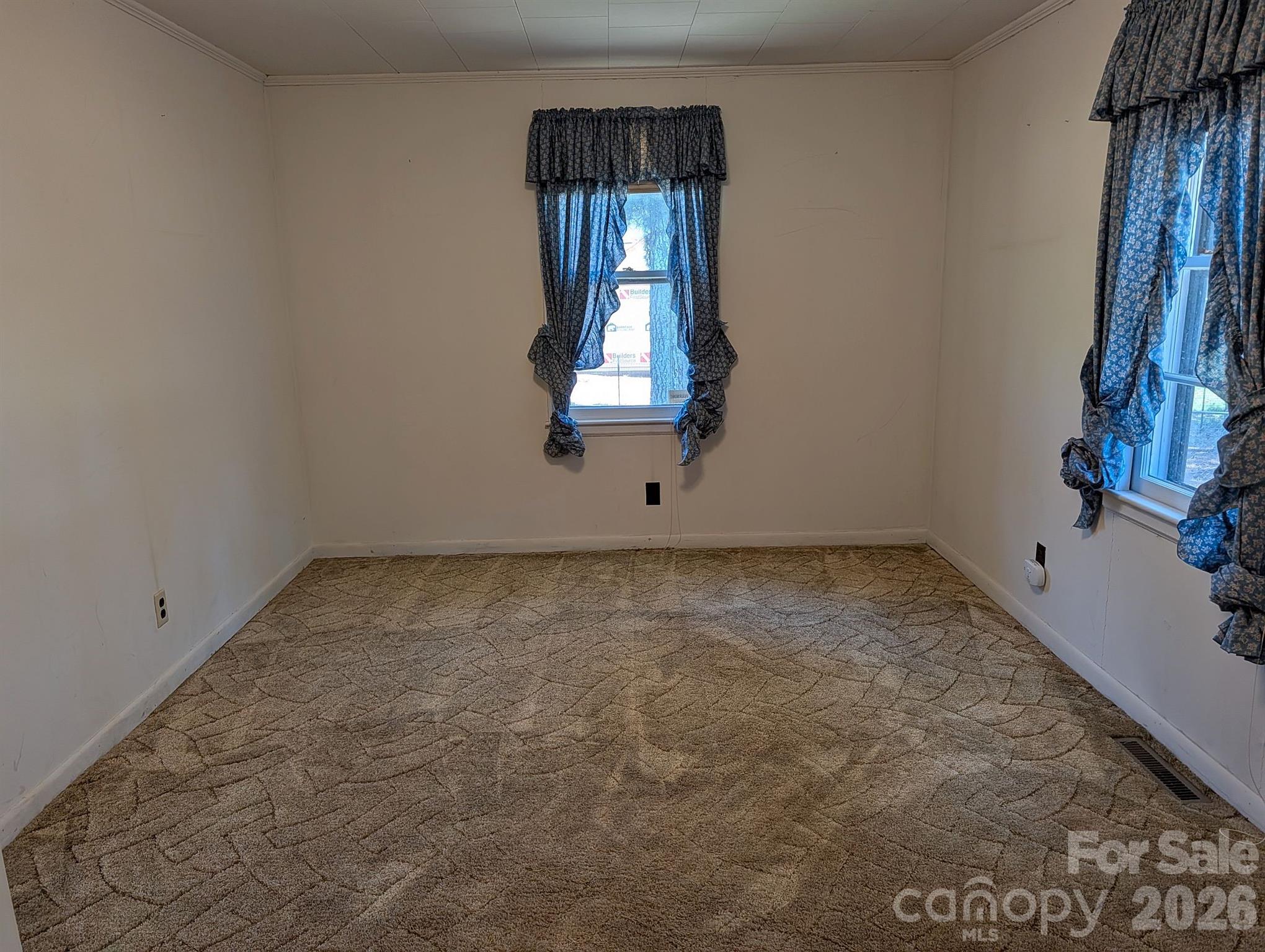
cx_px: 632
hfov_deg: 71.5
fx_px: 878
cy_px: 476
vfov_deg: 56.9
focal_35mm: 24
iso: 72
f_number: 1.68
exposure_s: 1/120
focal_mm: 6.9
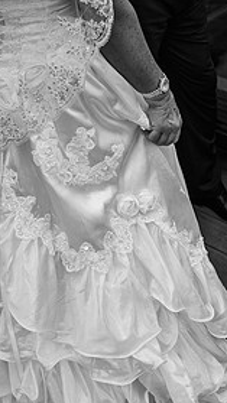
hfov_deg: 20.3
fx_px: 631
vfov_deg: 35.4
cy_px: 215
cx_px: 72
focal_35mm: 59
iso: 100
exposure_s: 1/1250
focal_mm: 35
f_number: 4
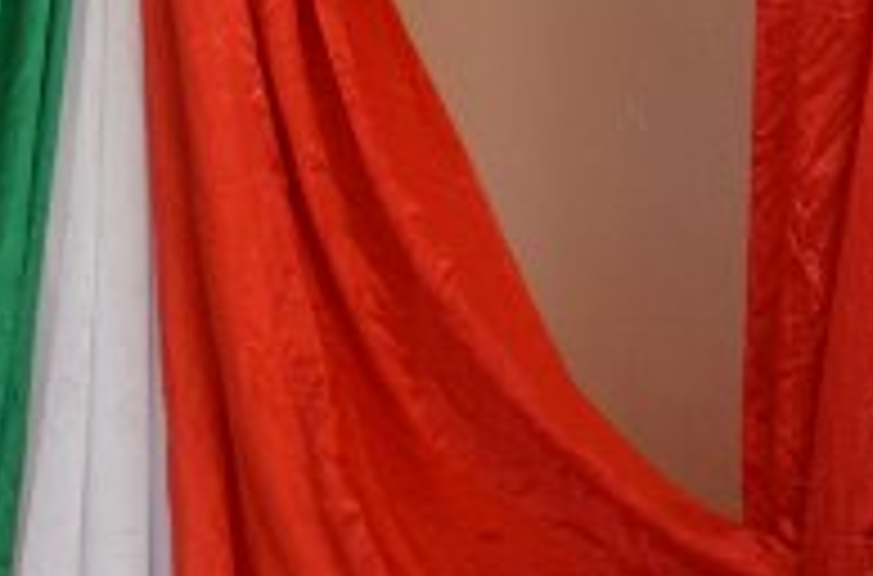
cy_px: 760
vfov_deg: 3.4
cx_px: -288
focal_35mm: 396
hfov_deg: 5.2
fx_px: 9572
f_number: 5.3
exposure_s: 1/60
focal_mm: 80
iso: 800
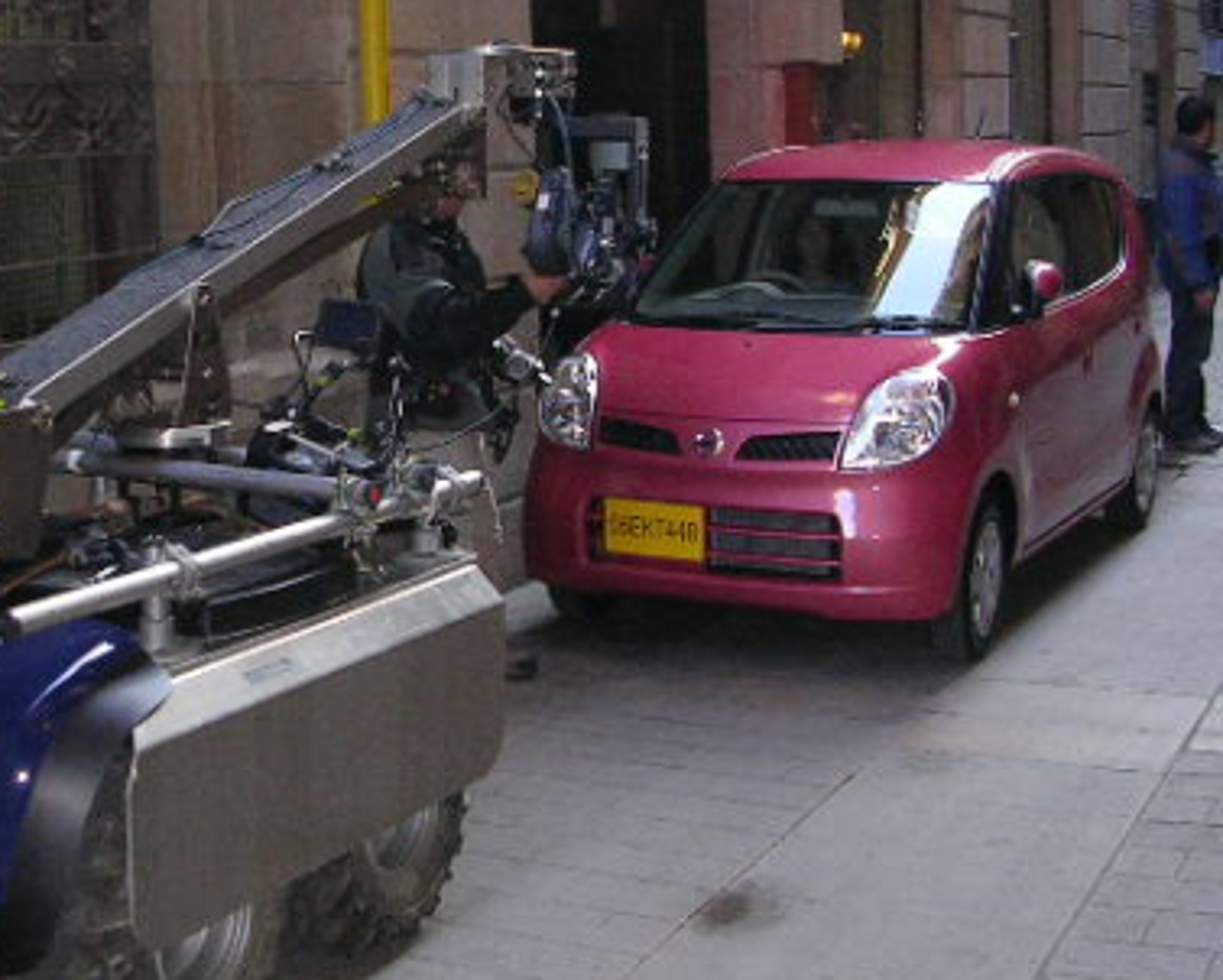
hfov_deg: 31.5
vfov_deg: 25.8
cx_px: 347
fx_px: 2137
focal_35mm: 59
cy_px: 428
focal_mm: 5.8
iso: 118
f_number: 2.8
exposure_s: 1/60.1
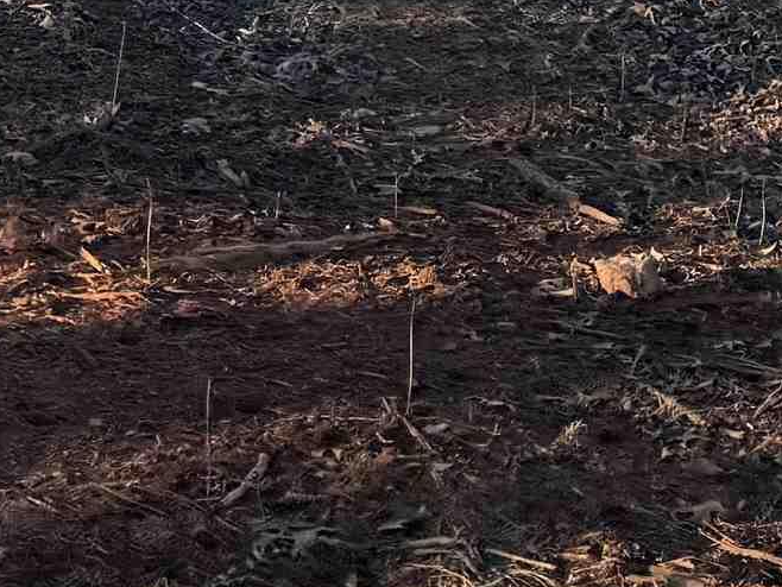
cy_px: -411
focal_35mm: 112
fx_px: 2531
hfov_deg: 15.6
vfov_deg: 12.3
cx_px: 1300
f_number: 1.78
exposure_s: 1/2169
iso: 80
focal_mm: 6.76
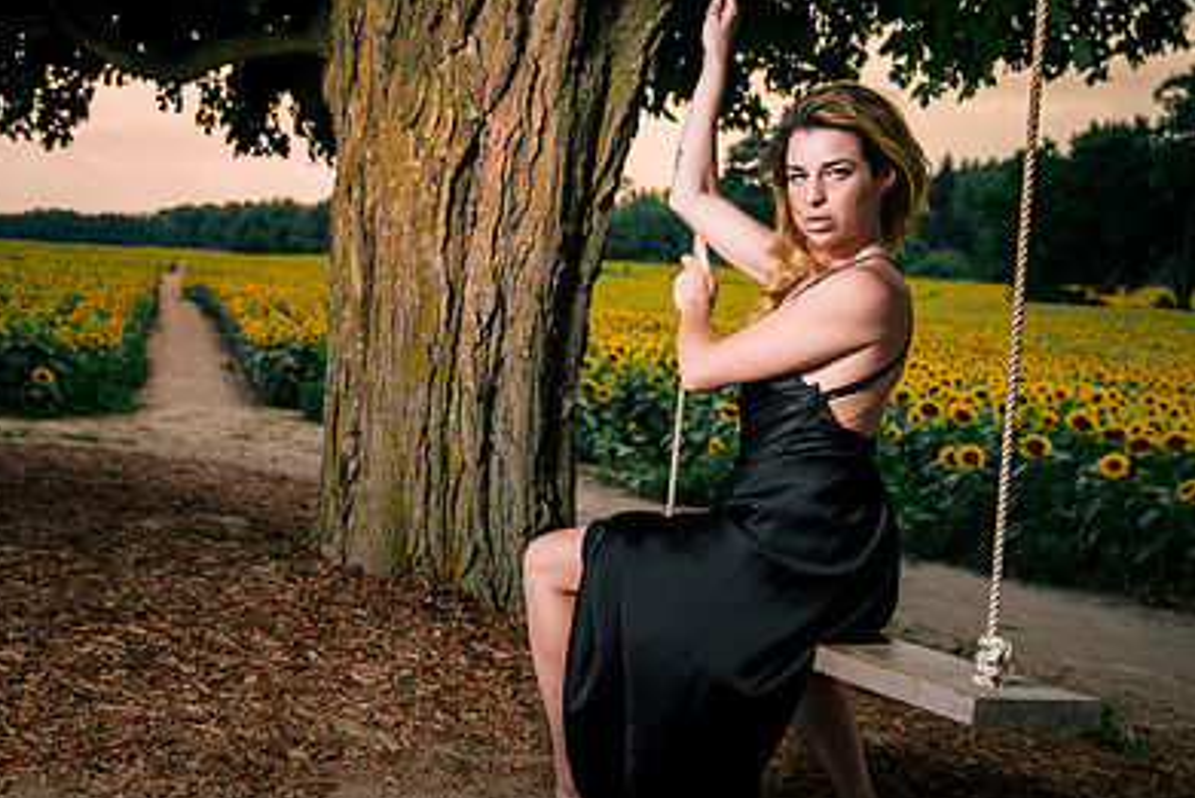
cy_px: 485
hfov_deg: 47.0
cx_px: 324
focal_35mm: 40
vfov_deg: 33.3
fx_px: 1328
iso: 64
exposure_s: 1/30
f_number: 2.8
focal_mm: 27
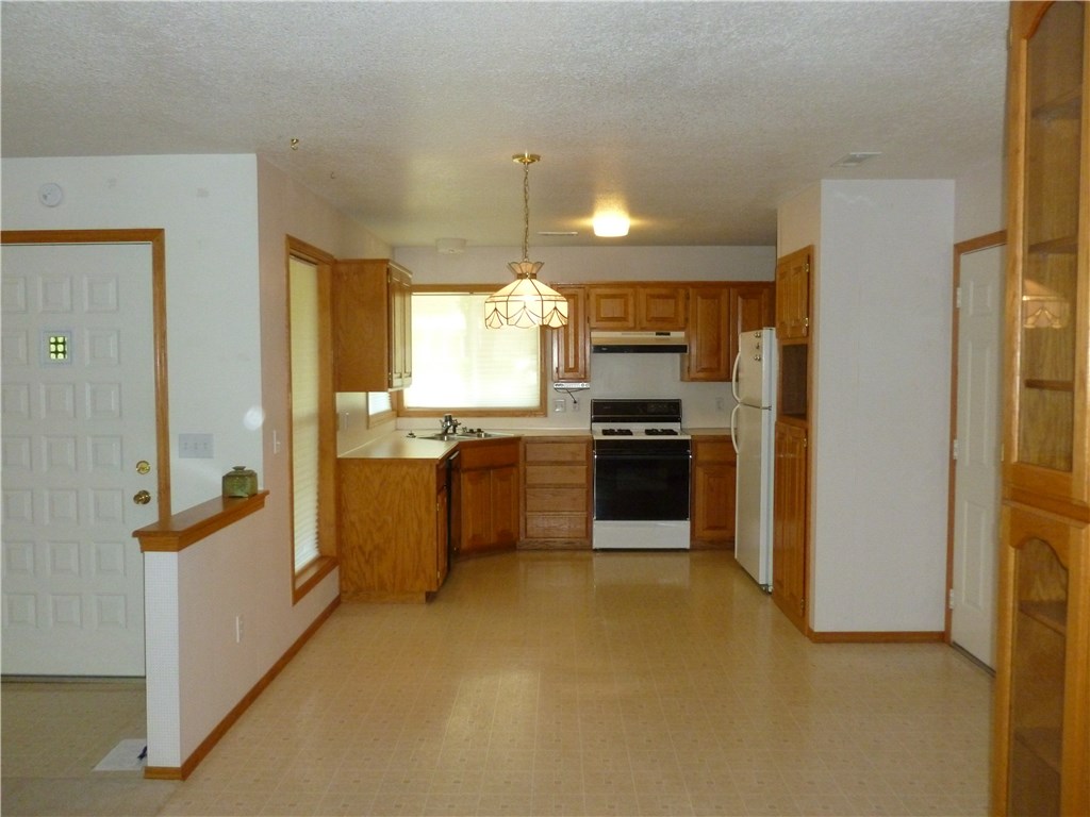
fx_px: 882
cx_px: 545
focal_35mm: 28
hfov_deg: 63.4
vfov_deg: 49.7
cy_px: 408
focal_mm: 5
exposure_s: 1/60
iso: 400
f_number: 3.3
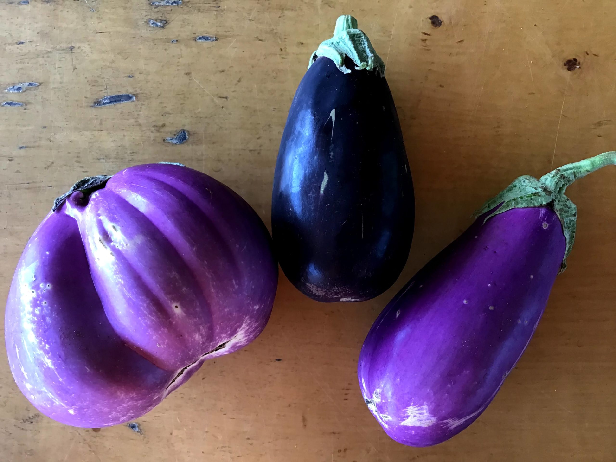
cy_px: 231
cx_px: 308
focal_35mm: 31
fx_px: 552
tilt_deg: -87.5
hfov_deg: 58.4
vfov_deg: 45.4
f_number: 2.4
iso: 32
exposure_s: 1/30
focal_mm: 3.3
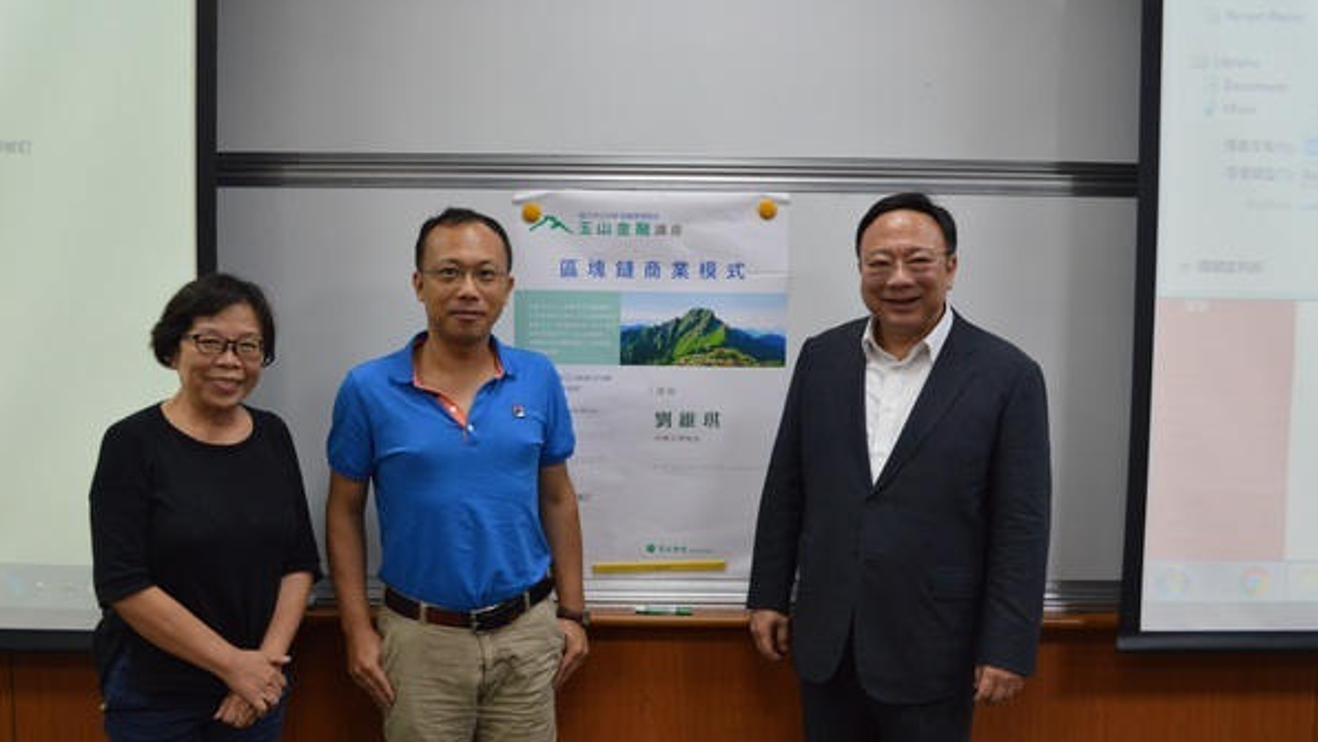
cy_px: 404
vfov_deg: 31.2
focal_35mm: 38
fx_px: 1328
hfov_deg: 52.8
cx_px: 662
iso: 800
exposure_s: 1/80
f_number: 5
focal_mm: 24
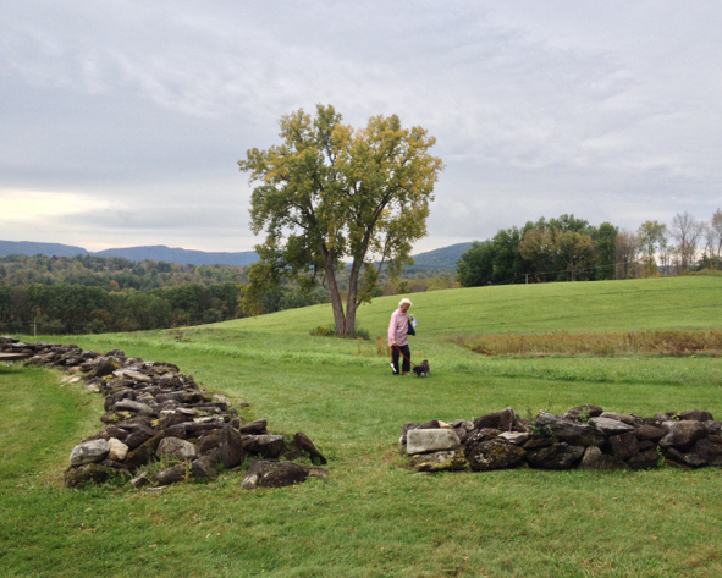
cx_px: 387
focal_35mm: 37
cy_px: 290
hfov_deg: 49.0
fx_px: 791
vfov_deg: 40.1
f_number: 2.4
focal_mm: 4.28
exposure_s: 1/476
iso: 50
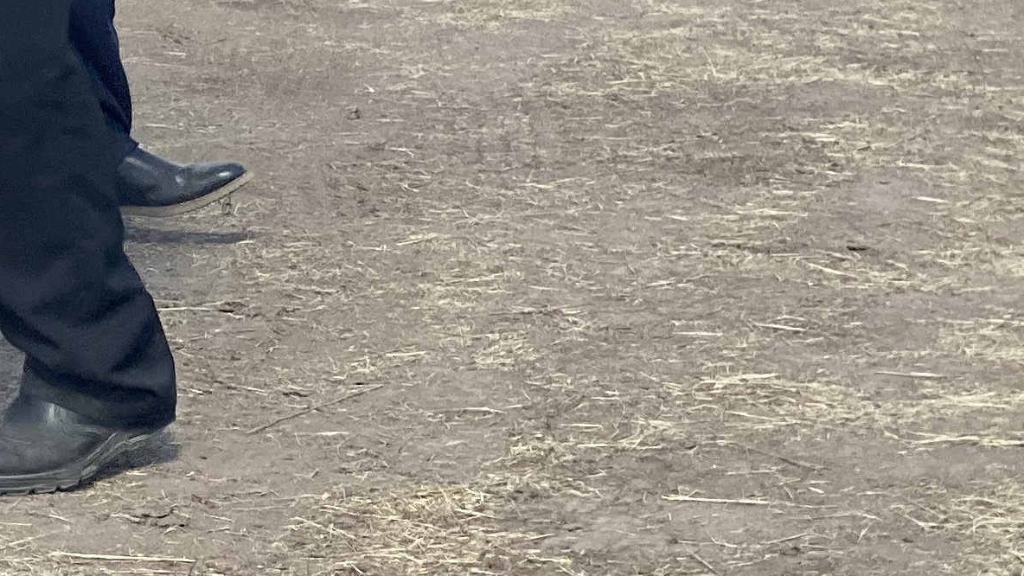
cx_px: -570
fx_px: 5240
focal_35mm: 193
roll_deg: -1.6
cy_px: -707
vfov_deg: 6.1
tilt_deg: -1.8
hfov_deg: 10.7
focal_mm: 6
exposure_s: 1/1370
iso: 20
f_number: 2
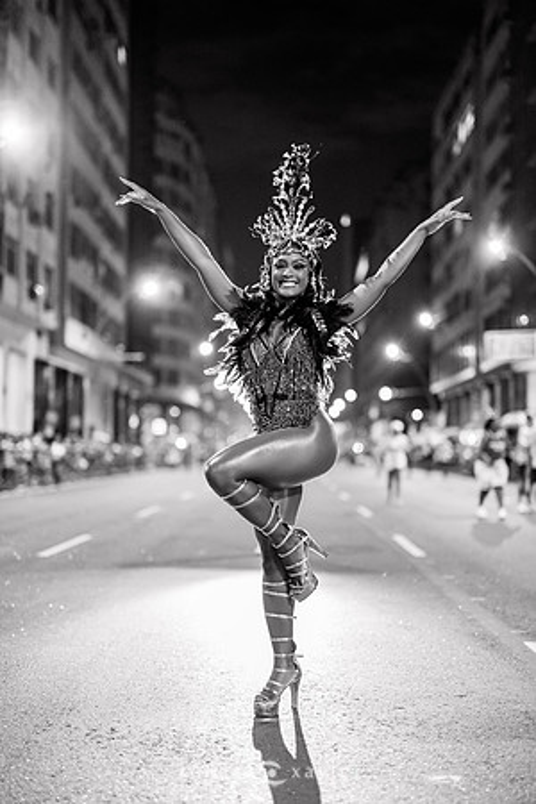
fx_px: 1117
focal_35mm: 50
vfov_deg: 39.6
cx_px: 268
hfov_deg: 27.0
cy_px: 402
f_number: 1.2
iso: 2000
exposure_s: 1/320
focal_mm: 50
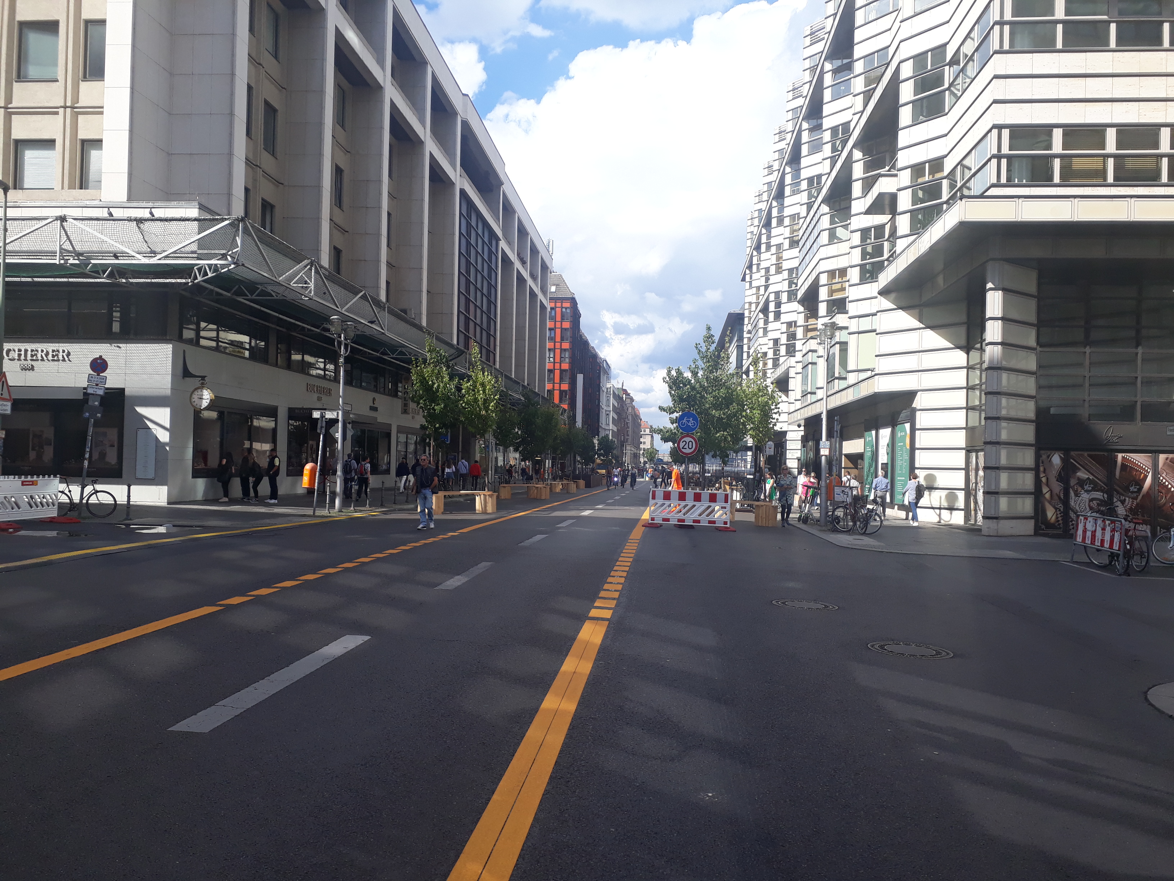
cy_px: 440
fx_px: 916
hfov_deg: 65.3
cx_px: 587
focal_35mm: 27
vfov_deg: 51.4
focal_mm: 3.6
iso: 40
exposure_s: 1/1190
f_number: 1.9
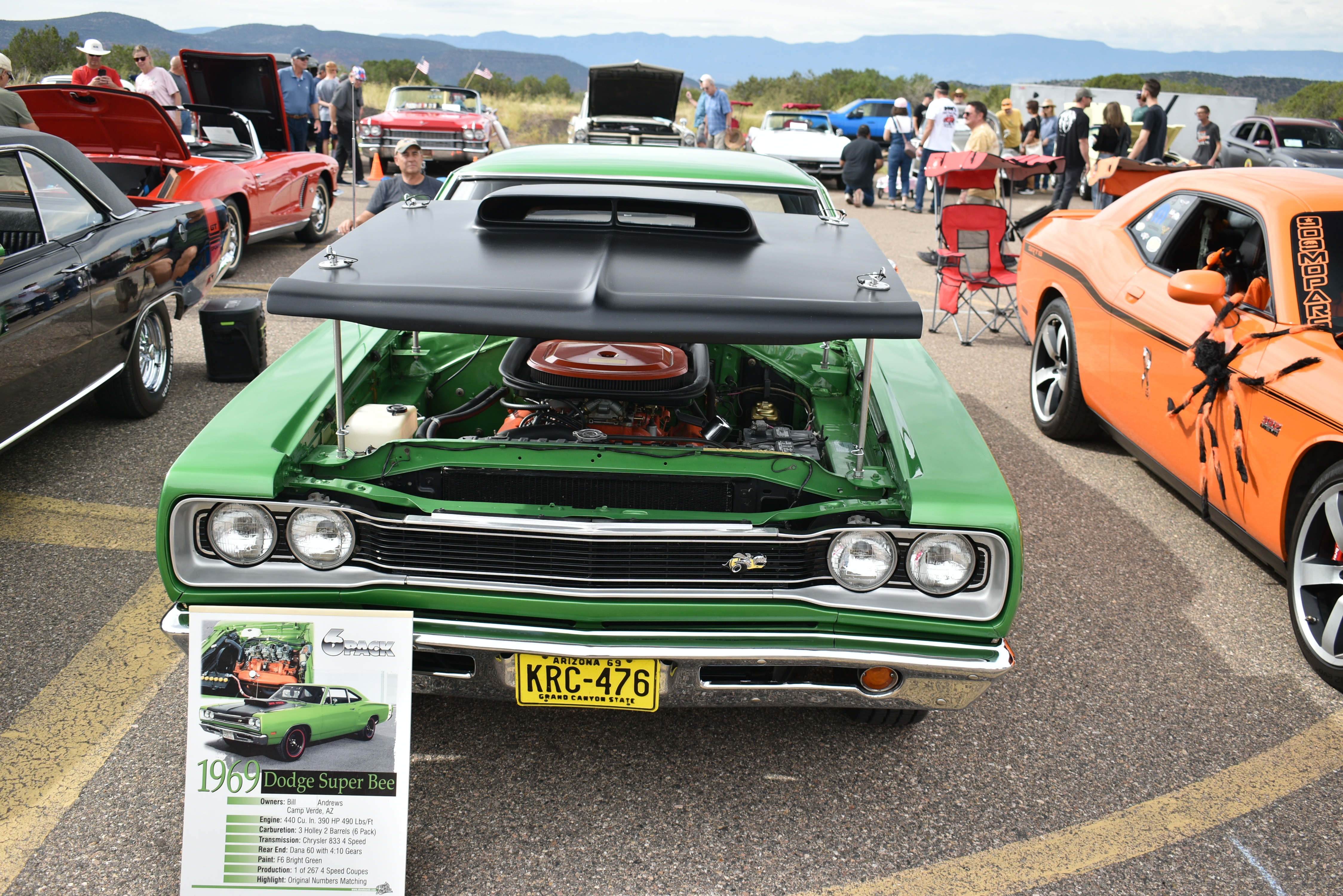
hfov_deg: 53.1
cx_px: 672
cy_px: 448
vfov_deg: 36.9
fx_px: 1343
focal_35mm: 36
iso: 160
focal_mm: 24
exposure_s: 1/250
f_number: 5
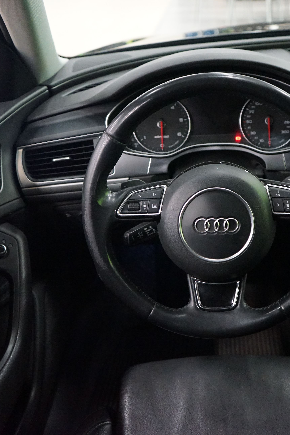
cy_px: 217
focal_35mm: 44
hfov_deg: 30.0
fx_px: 532
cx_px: 218
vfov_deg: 44.5
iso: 6400
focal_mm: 29
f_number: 3.5
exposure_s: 1/40
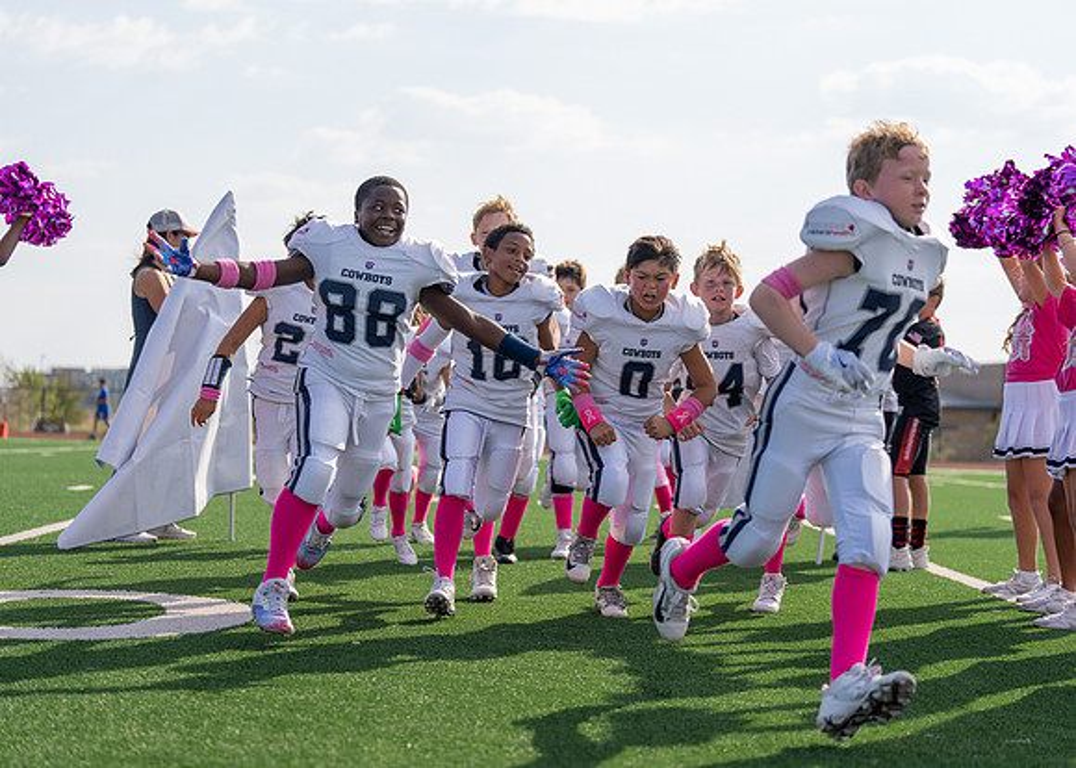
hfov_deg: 27.0
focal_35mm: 73
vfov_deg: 19.4
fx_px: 2241
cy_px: 384
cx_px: 538
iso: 100
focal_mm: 70
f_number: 2.8
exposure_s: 1/1250
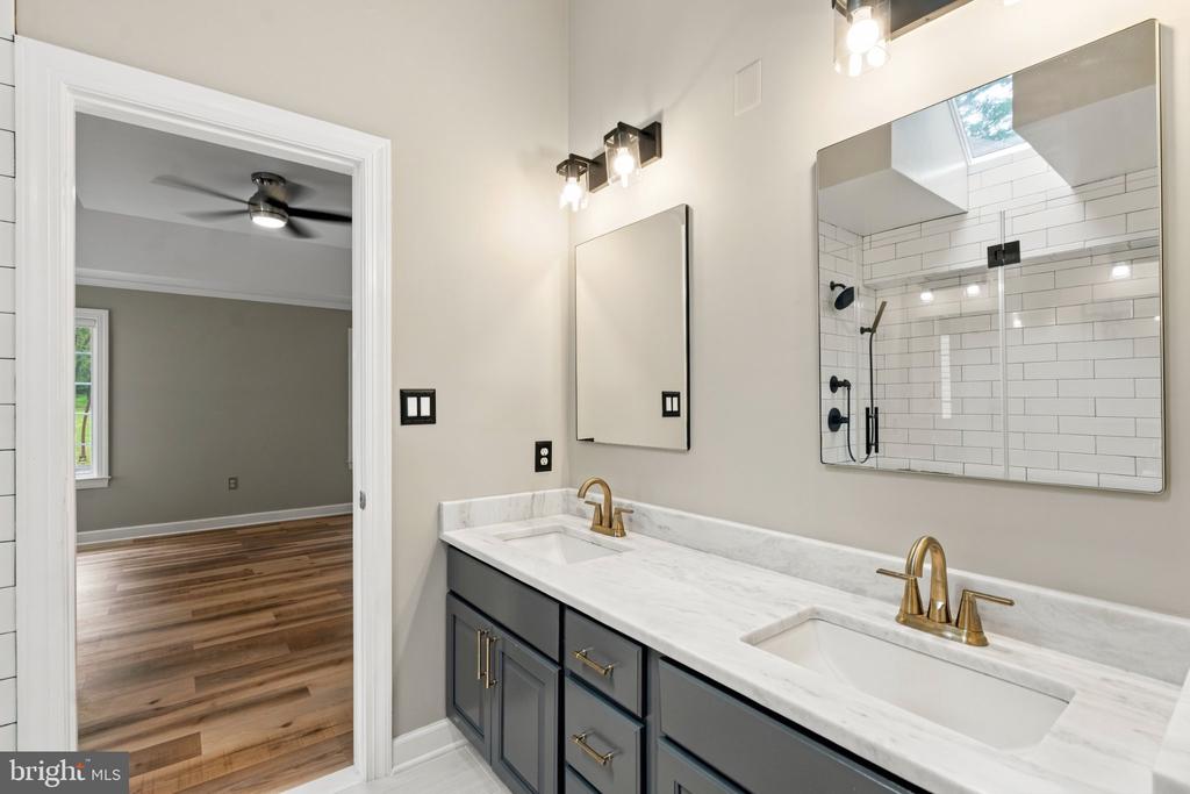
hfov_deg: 96.7
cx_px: 595
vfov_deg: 73.8
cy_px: 397
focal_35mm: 16
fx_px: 529
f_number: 5.6
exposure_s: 1/500
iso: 640
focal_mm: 16
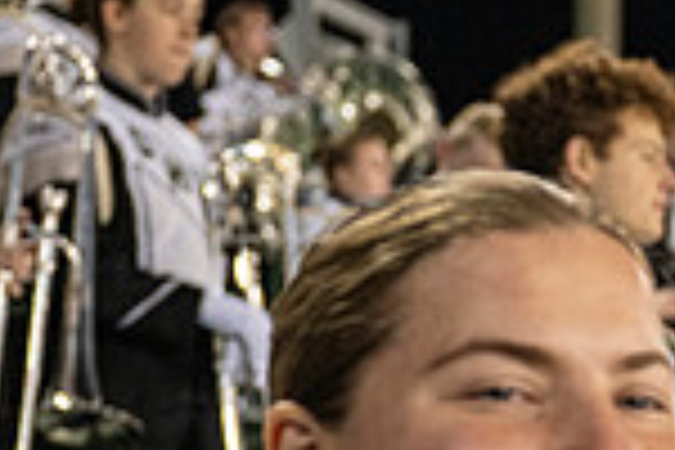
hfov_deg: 13.5
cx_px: 1022
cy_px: 574
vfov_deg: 9.4
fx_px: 2681
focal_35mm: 143
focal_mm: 37
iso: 2000
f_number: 3.2
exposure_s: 1/500
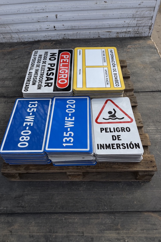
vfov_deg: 67.4
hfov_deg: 47.9
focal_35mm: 27
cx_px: 75
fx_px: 181
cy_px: 117
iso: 80
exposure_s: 1/3145
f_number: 1.78
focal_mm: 6.76
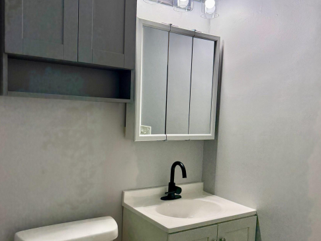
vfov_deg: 42.8
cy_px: 139
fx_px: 306
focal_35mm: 33
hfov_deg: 55.3
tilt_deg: -5.1
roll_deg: -2.7
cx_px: 158
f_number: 1.78
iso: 200
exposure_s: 1/128
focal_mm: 6.76
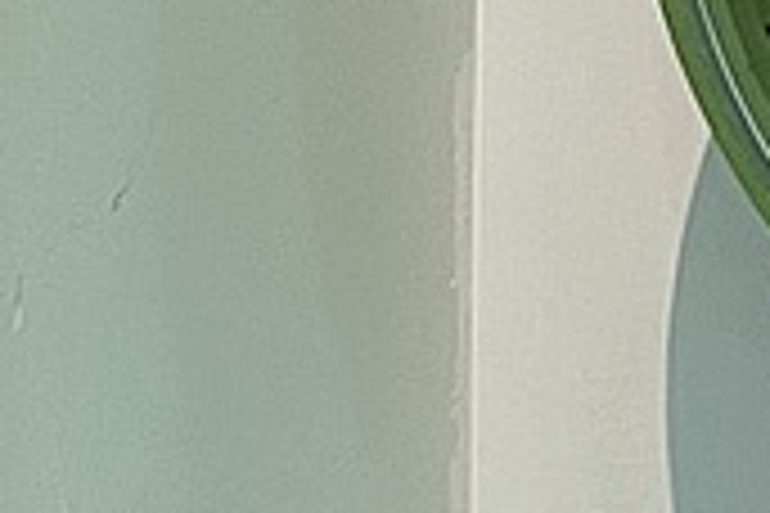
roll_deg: +0.0
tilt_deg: +3.3
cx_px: 2846
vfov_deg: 5.7
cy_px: -1611
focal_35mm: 202
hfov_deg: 7.7
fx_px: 4320
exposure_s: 1/50
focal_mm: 5.1
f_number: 1.6
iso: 100
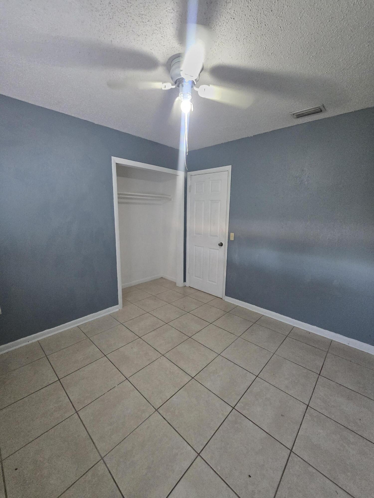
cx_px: 187
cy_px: 249
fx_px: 187
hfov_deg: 89.9
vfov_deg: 106.2
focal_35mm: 13
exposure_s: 1/60
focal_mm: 2.2
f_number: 2.2
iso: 500
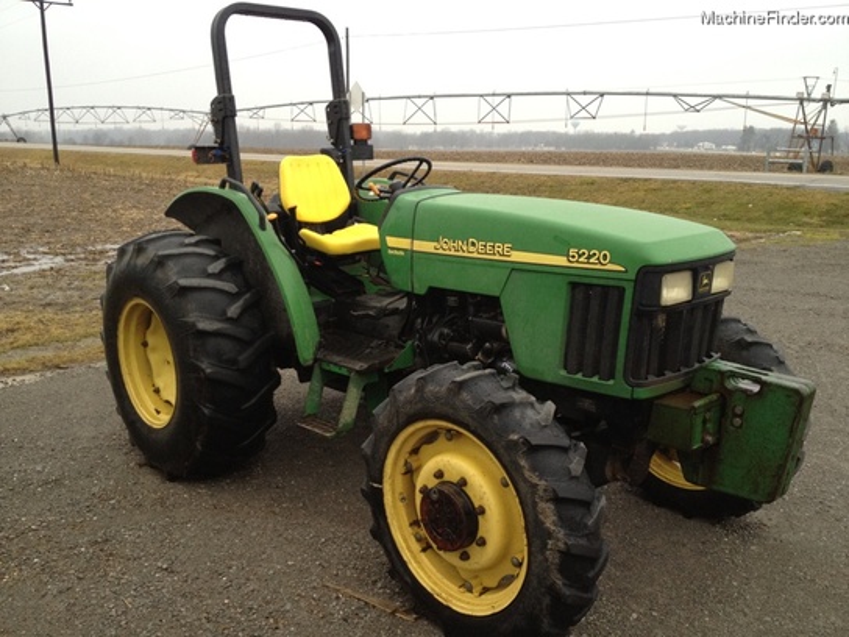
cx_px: 424
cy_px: 318
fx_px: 858
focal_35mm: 35
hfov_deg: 52.6
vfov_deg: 40.7
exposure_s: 1/120
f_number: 2.4
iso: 100
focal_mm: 4.28
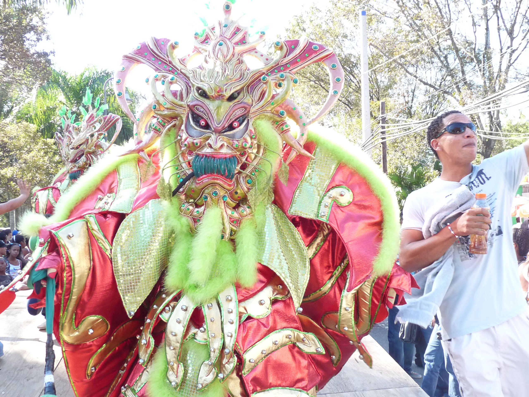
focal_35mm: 40
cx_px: 264
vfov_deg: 36.0
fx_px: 611
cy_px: 198
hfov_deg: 46.8
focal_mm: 4.8
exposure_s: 1/250
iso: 200
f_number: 2.8
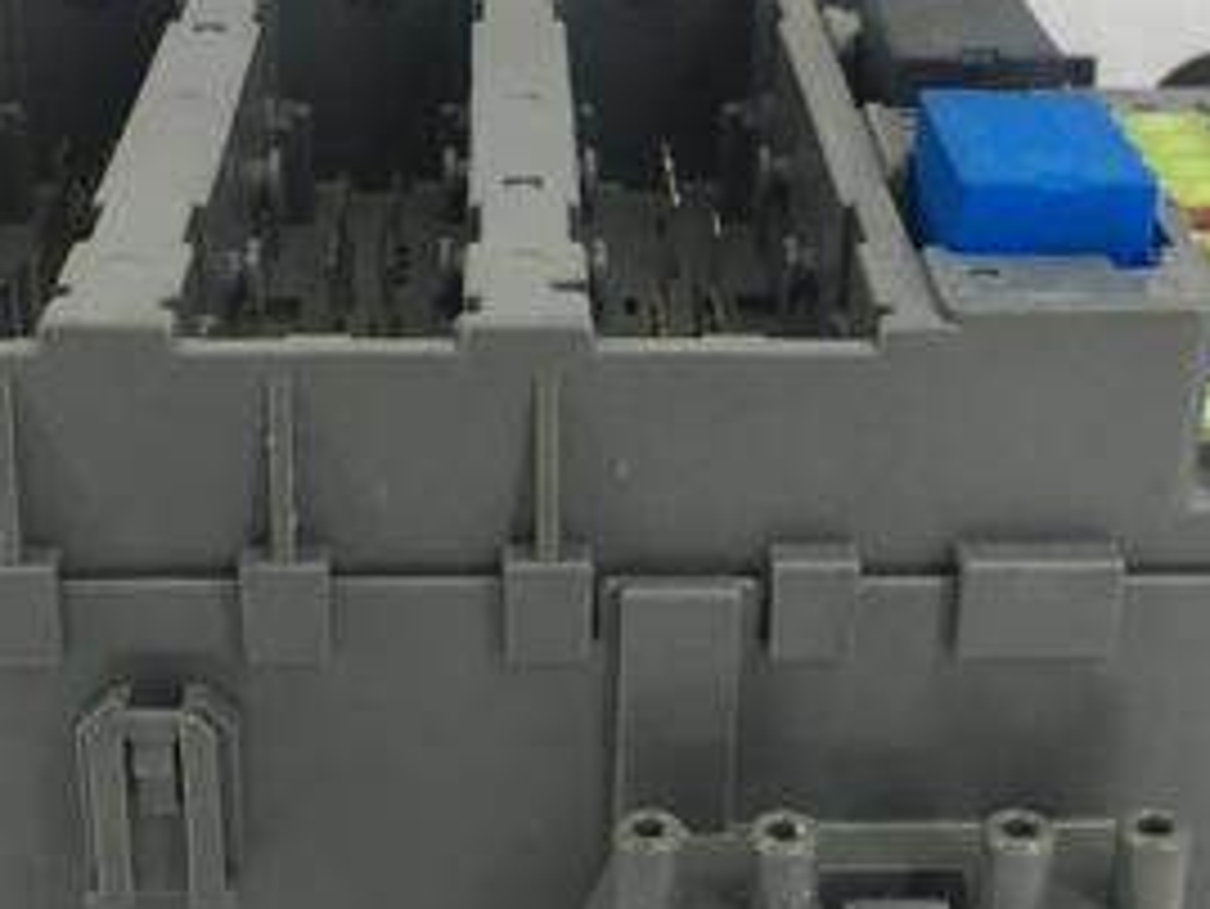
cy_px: 495
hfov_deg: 28.2
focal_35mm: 69
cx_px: 603
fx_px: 2413
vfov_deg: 21.3
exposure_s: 1/33
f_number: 2.2
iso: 25
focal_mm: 4.15
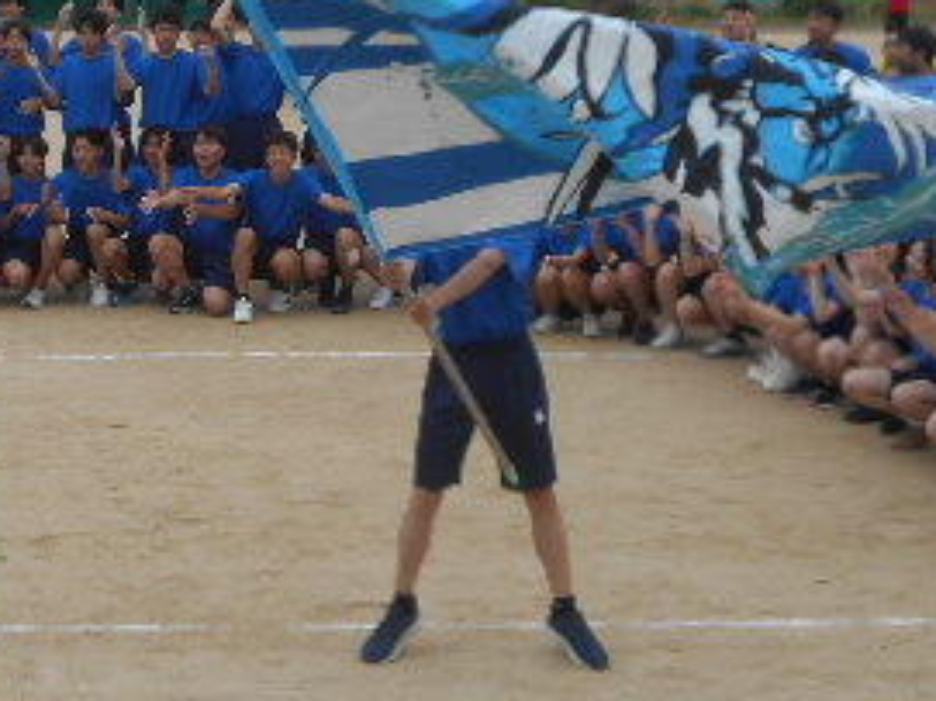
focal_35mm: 92
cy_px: 259
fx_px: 2487
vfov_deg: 16.0
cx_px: 62
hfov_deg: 20.8
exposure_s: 1/500
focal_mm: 6.7
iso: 80
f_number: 3.9
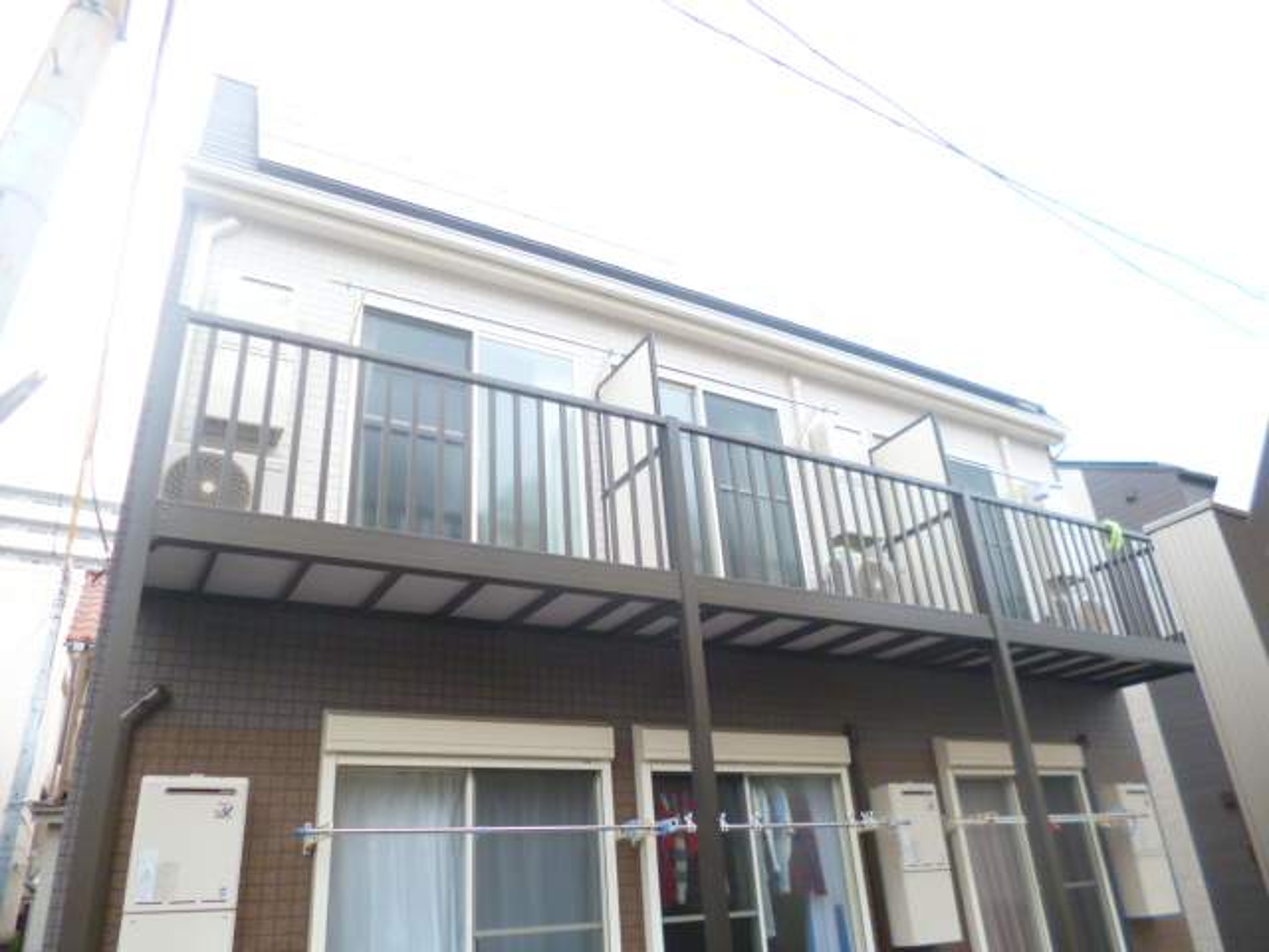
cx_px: 634
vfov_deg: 56.8
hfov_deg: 71.6
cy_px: 476
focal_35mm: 24
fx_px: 880
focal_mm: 4.3
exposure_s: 1/60
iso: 250
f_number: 2.5
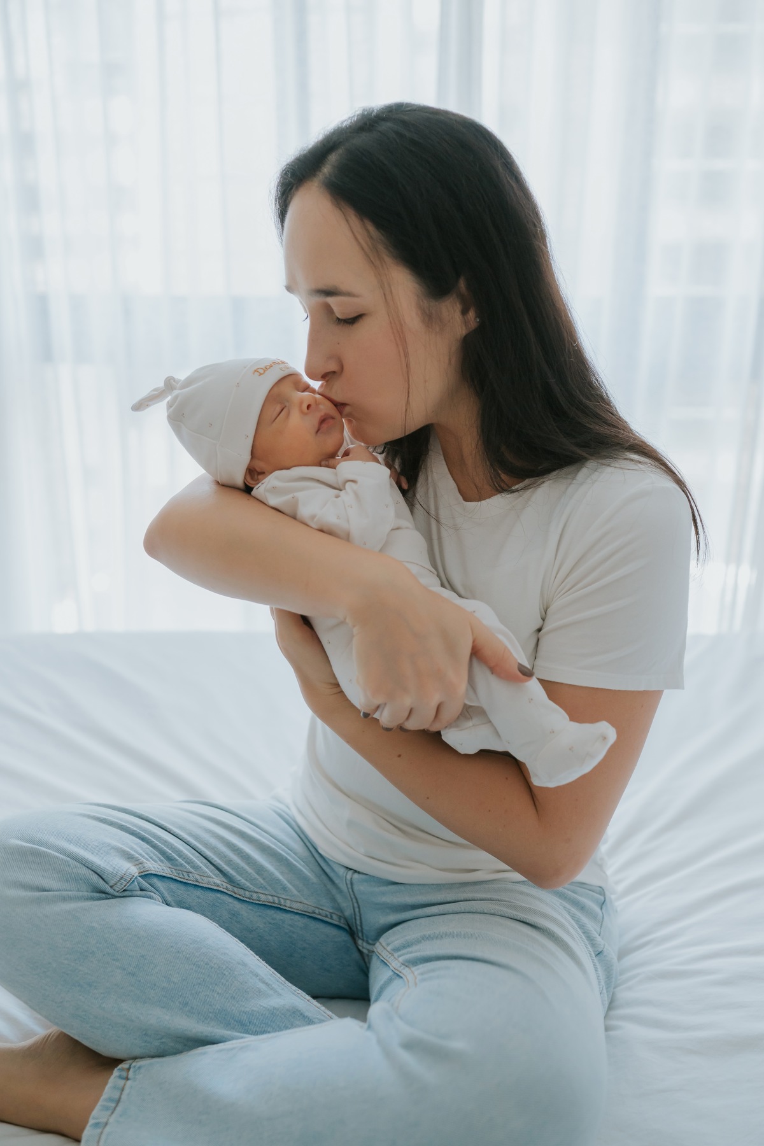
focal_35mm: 35
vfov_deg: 54.4
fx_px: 1114
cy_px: 573
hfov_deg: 37.9
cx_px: 382
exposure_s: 1/320
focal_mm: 35
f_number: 2.8
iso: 1000
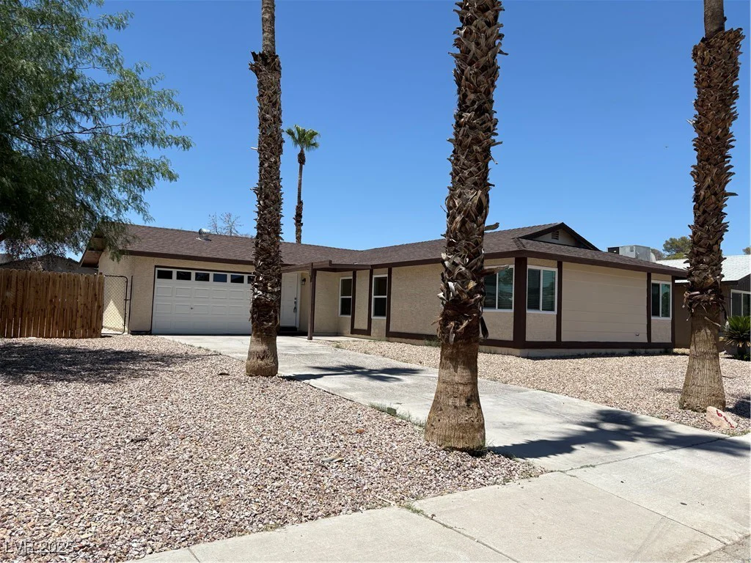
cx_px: 376
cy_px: 282
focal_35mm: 26
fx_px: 564
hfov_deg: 67.3
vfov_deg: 53.1
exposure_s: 1/4608
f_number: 1.6
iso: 50
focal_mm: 5.96
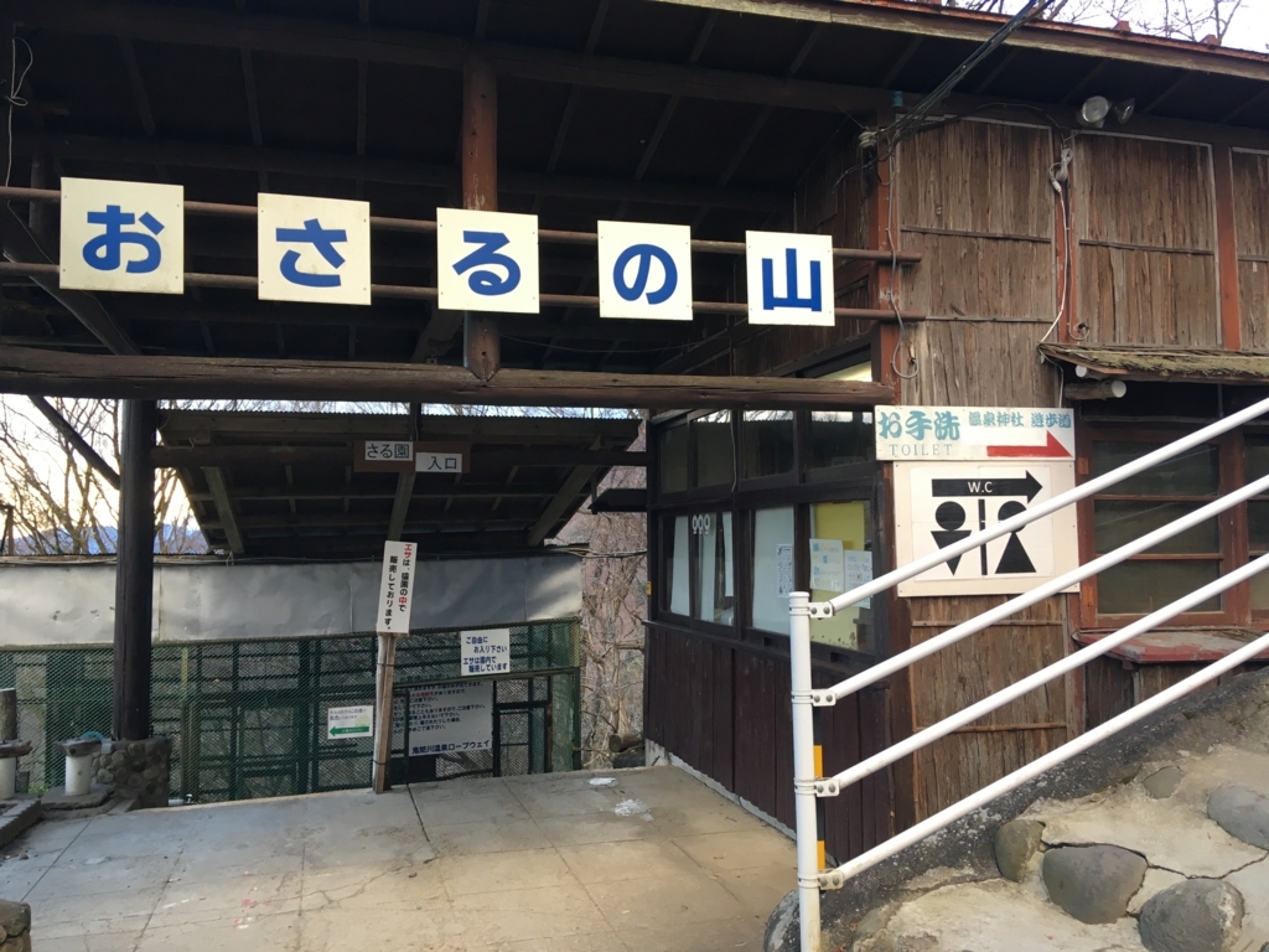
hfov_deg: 61.7
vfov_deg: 48.2
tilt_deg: +3.1
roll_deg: +0.1
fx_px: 1063
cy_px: 476
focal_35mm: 29
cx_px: 634
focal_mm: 4.15
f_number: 2.2
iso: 25
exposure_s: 1/40
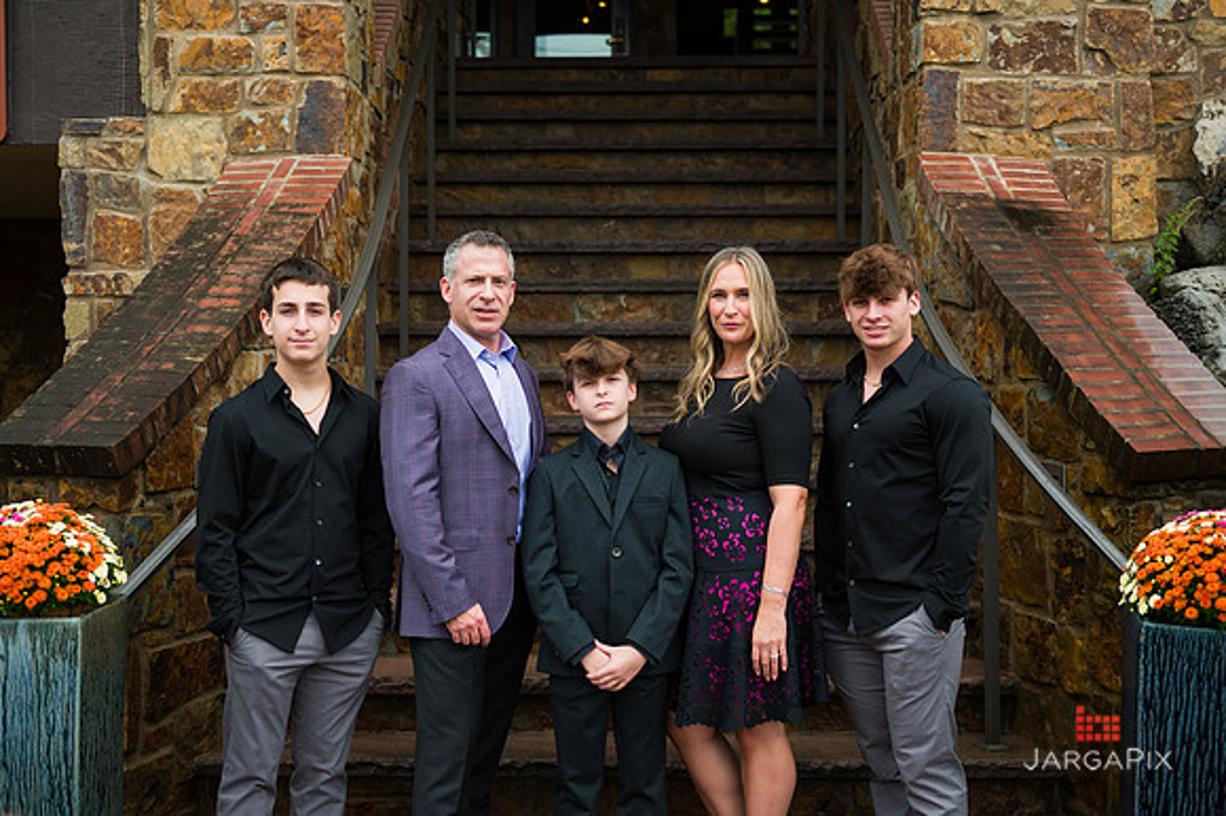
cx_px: 614
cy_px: 395
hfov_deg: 39.7
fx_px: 1699
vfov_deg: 27.0
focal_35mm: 50
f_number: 4
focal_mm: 48
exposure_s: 1/500
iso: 320
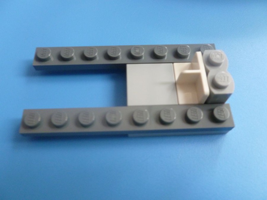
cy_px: 100
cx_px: 134
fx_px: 216
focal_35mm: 28
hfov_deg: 63.4
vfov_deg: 49.7
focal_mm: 5
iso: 400
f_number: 3.3
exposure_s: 1/13
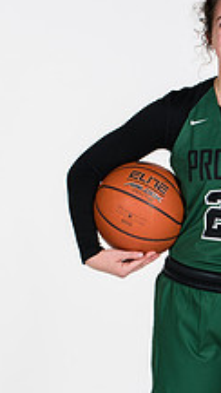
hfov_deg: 5.3
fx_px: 2376
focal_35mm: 228
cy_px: 297
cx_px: 248
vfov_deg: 9.4
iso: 200
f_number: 6.3
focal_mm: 70
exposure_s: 1/160
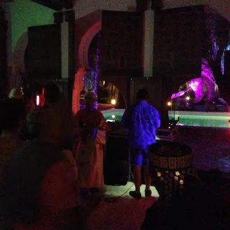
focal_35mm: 40
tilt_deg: -5.6
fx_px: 301
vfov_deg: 41.9
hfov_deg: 41.2
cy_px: 116
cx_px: 74
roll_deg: -0.2
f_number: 2.4
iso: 3200
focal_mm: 4.12
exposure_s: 1/15
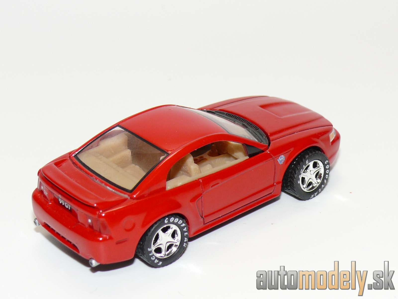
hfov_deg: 19.1
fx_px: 1184
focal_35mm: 103
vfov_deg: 14.4
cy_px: 150
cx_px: 199
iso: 100
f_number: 4
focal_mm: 13.6
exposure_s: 1/30
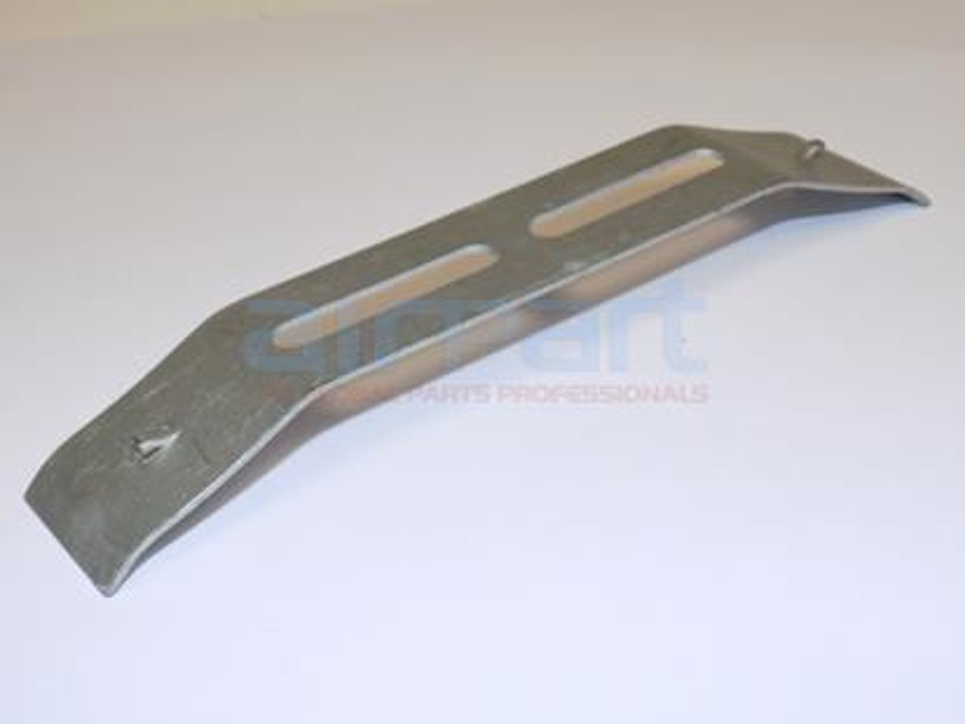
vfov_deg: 24.8
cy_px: 362
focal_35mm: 59
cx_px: 482
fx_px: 1645
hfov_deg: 32.7
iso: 280
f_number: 4
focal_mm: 10.5
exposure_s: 1/30
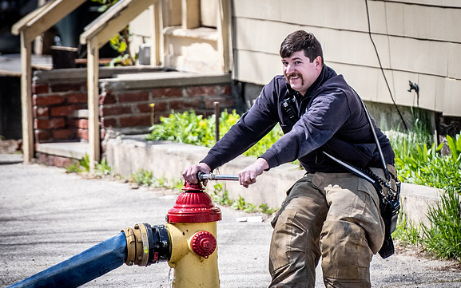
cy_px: 85
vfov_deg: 2.6
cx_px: 332
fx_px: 6334
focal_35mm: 504
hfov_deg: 4.2
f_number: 3.5
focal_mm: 200
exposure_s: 1/8000
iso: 1000
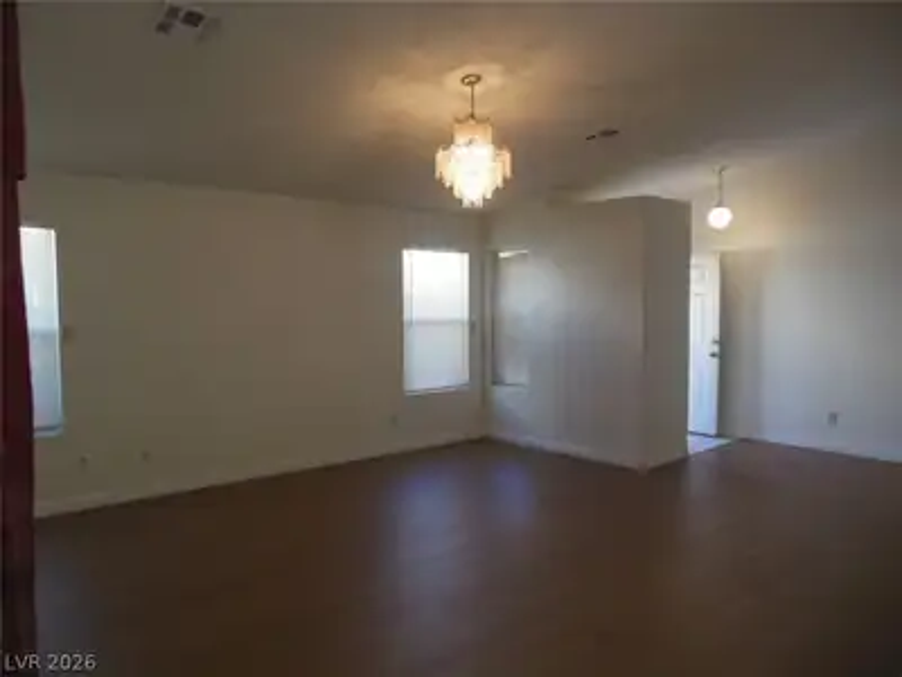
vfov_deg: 54.9
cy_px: 338
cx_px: 451
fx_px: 651
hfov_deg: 69.4
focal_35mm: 25
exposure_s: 1/40
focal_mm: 4.5
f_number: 3.2
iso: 125
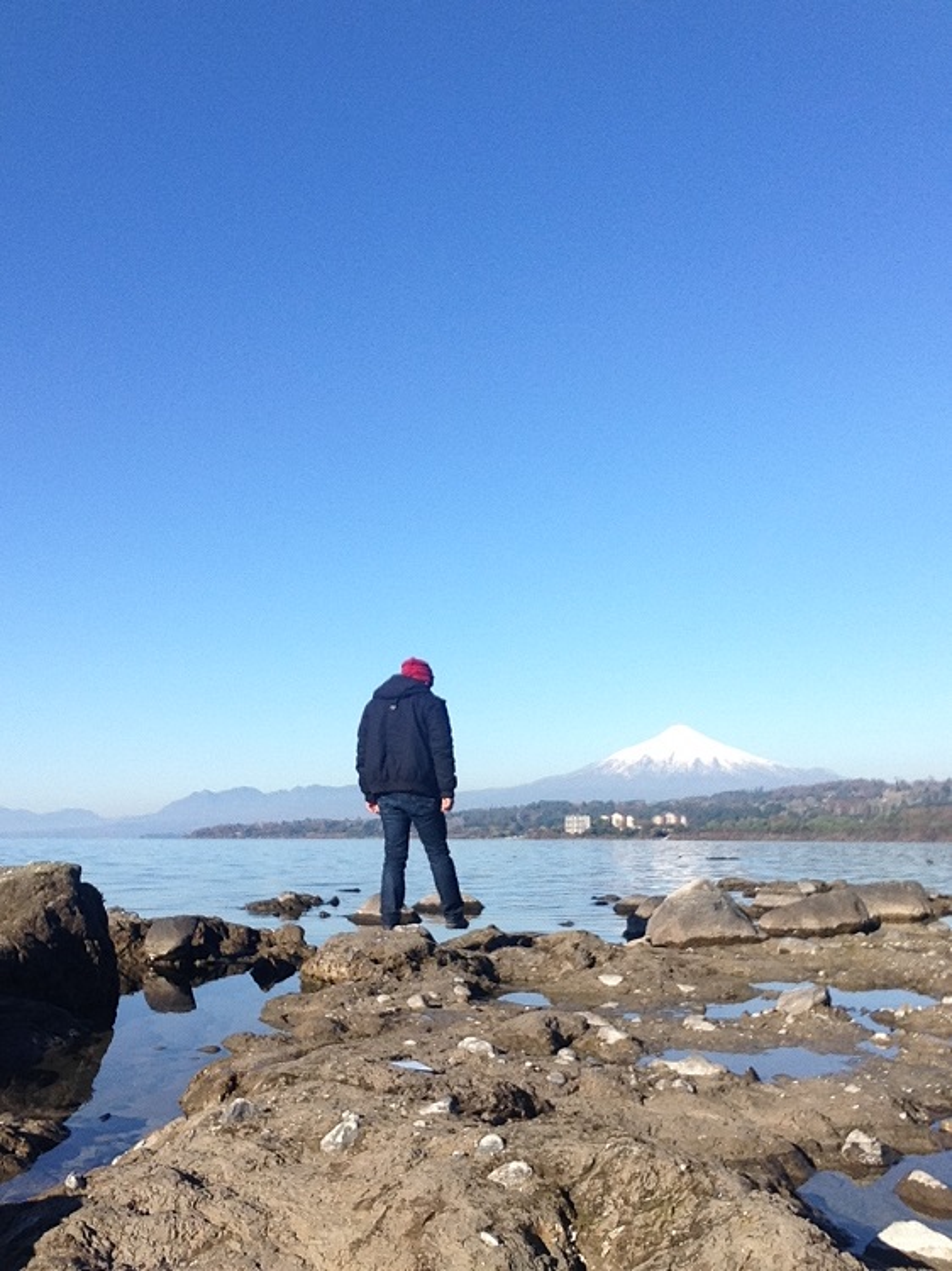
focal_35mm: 35
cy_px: 636
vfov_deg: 52.6
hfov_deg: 40.7
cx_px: 476
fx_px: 1284
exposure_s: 1/1168
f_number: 2.4
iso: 32
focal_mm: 2.18
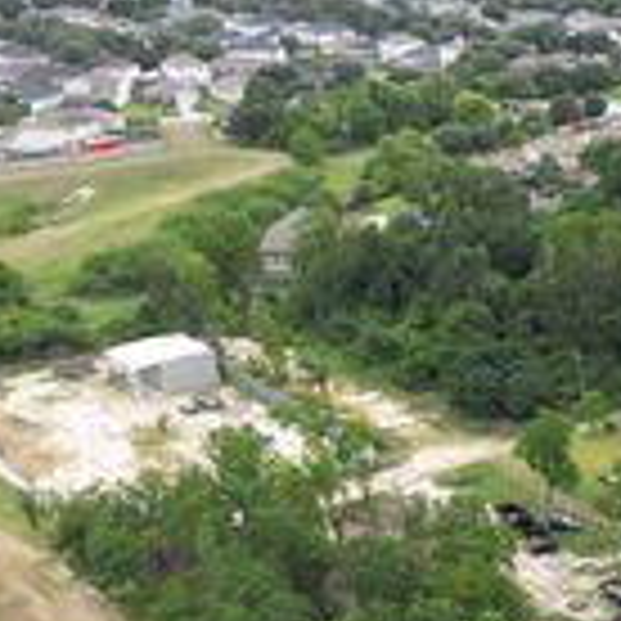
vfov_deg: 21.5
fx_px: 1563
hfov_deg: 19.6
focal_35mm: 77
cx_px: 932
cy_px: 659
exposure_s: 1/250
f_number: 1.7
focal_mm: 6.72
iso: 110
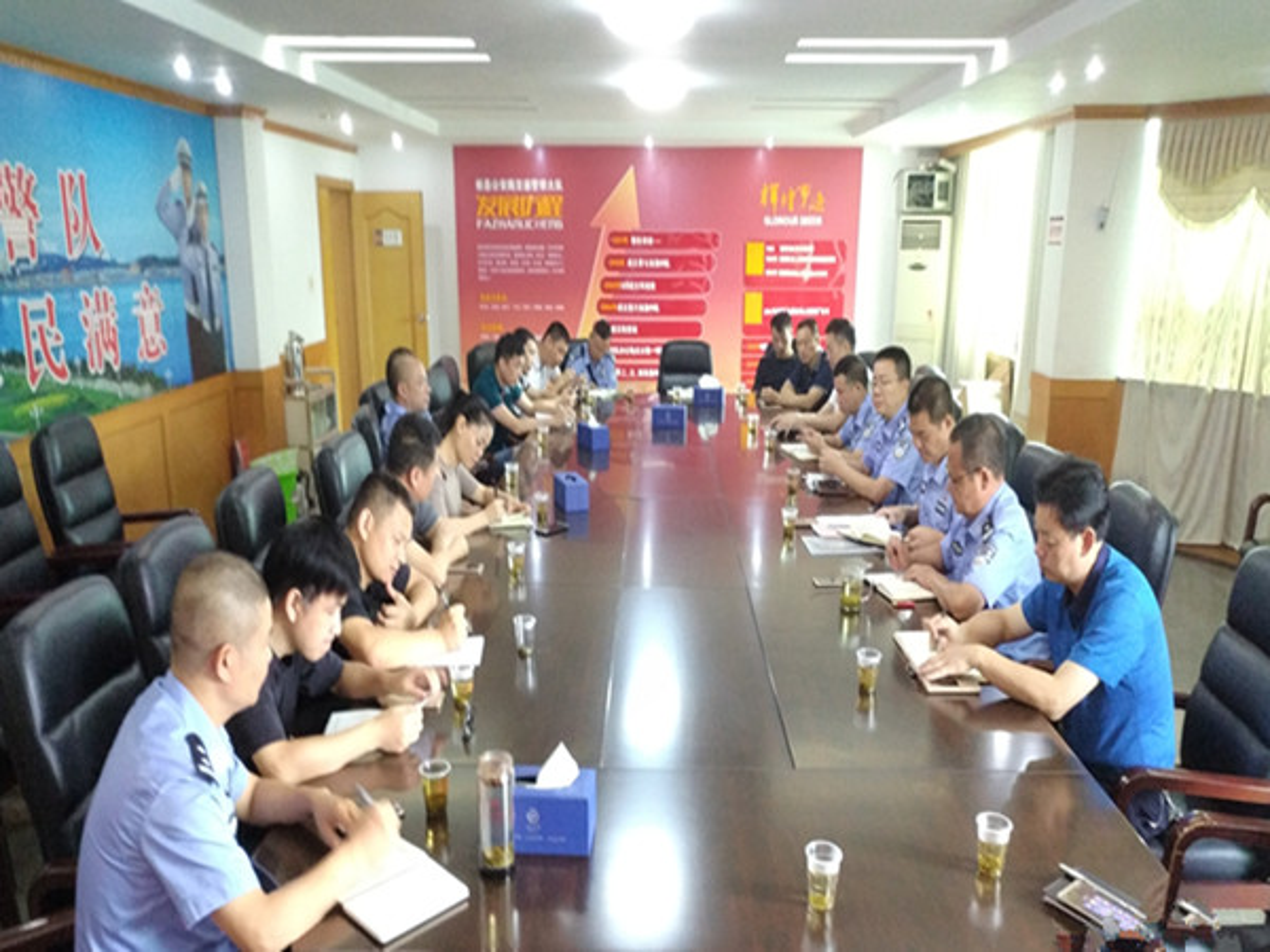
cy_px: 476
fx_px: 991
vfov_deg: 51.4
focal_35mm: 27
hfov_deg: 65.3
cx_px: 635
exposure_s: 1/14
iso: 1250
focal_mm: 4.73
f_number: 2.2
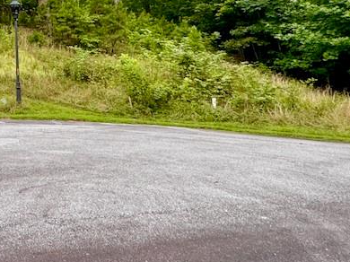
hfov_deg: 30.6
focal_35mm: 46
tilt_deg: +11.3
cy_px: -27
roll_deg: -0.3
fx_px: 465
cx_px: -125
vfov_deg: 28.6
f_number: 2.2
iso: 160
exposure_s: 1/99
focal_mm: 2.22
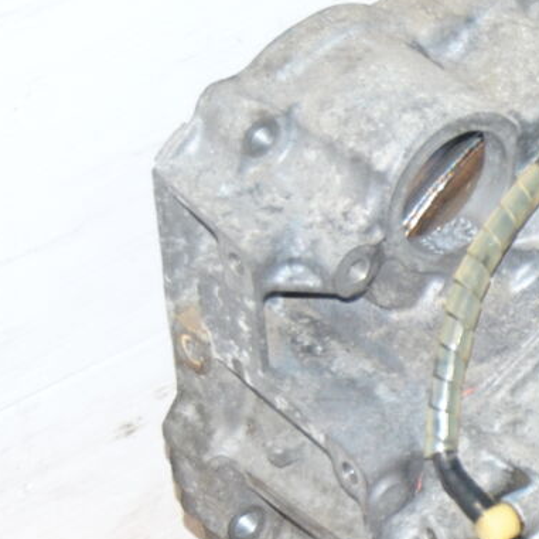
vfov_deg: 7.8
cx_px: 784
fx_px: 3964
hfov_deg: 7.7
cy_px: 503
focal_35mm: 225
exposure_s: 1/160
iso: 400
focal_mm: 42
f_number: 5
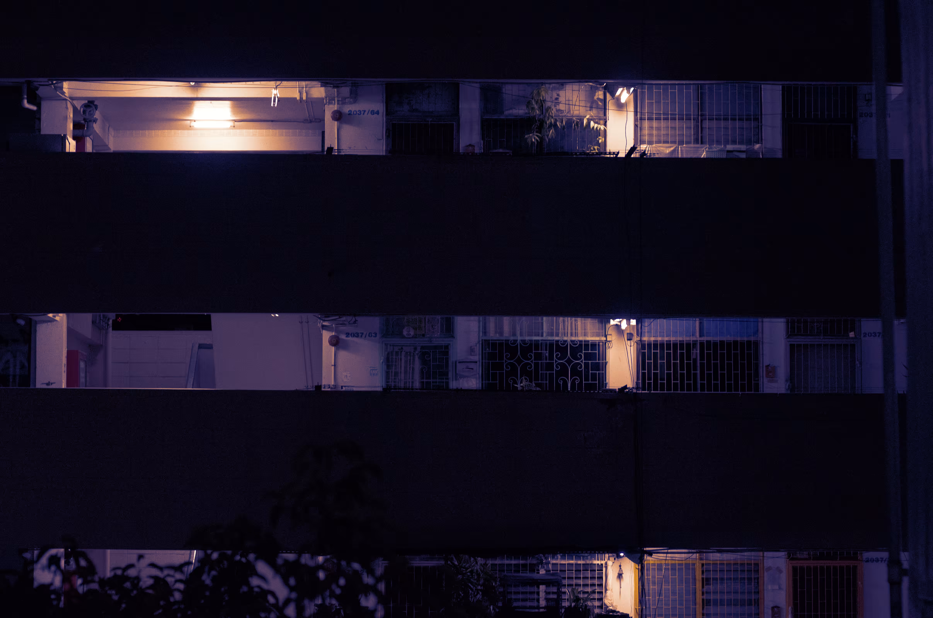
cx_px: 466
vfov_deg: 15.6
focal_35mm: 87
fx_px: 2250
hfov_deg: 23.4
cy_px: 309
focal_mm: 58
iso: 1600
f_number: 3.3
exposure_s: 1/90
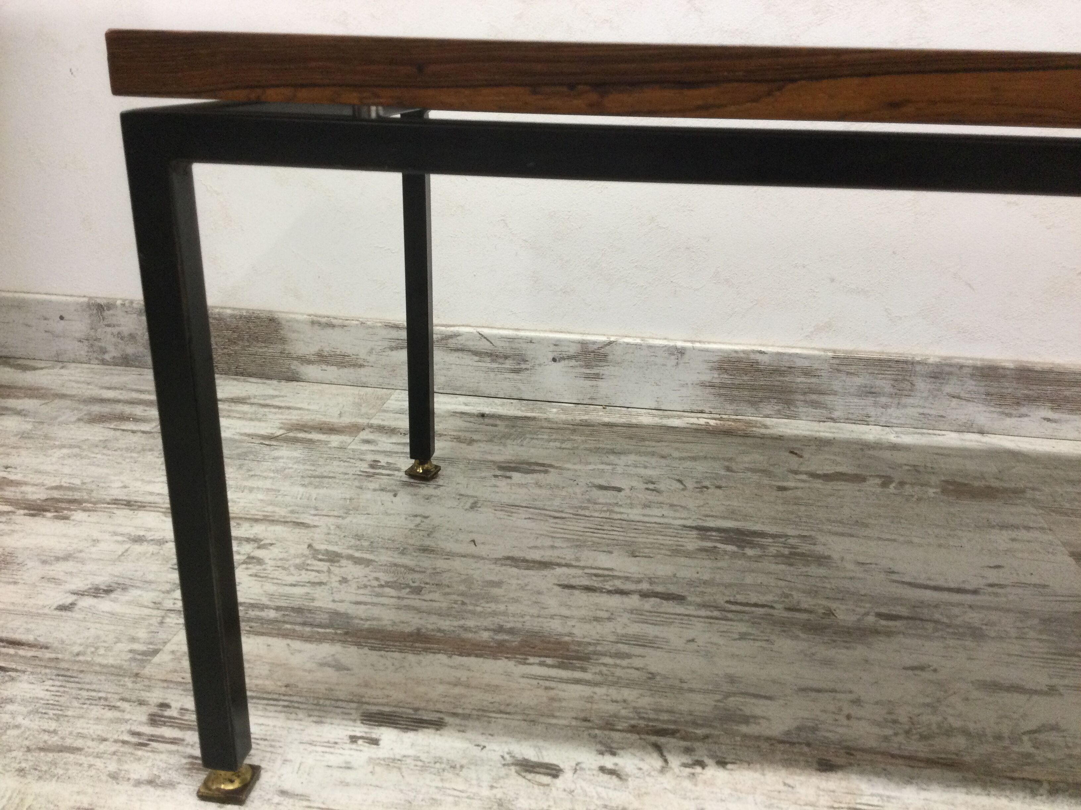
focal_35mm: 31
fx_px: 968
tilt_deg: -19.6
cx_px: 540
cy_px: 405
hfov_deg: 58.4
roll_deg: -1.8
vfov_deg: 45.4
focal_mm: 3.3
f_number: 2.4
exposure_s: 1/33
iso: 125
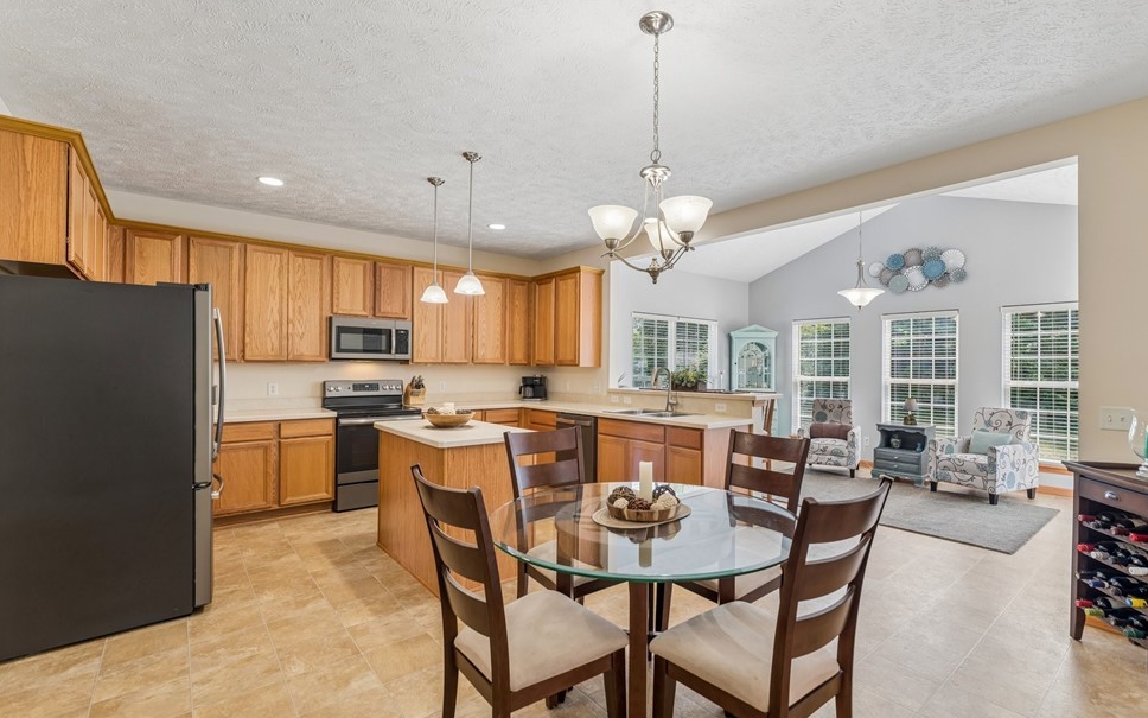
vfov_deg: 71.3
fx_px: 501
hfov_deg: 97.6
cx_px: 617
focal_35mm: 16
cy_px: 360
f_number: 5.6
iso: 200
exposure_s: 1/40
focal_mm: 14
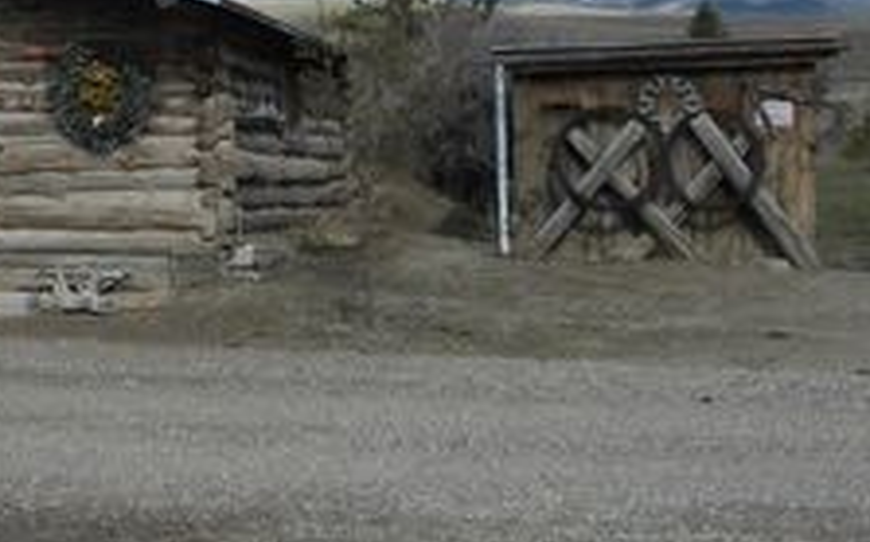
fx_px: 2085
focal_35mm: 88
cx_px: 137
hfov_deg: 23.1
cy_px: 92
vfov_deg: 14.7
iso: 64
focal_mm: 6.6
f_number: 10
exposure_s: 1/130
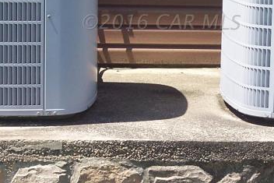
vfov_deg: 11.6
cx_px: 161
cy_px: 22
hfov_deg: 17.3
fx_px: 898
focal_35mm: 118
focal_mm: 8
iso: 100
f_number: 3.4
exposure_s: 1/500
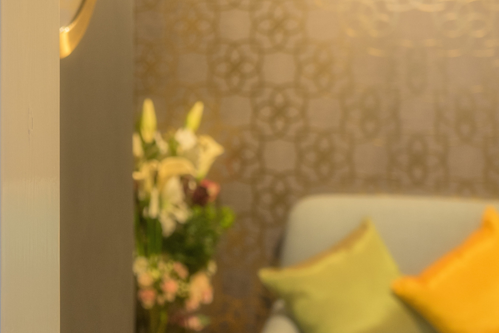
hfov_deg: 30.1
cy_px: 181
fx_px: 901
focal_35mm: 65
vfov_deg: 20.9
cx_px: 88
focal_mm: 22
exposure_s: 1/13
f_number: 4
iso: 400
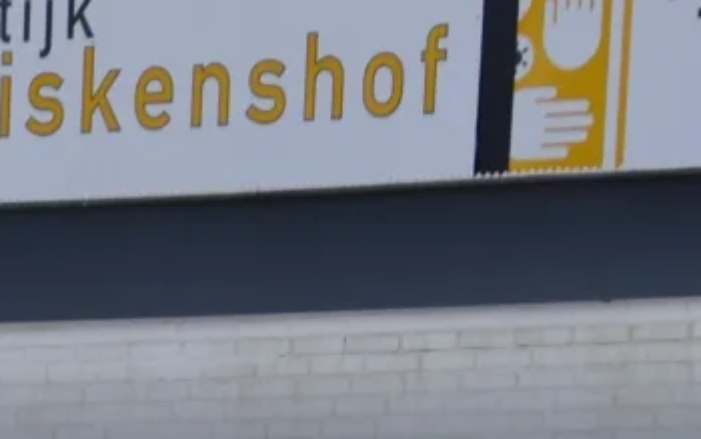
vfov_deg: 2.1
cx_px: -863
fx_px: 12017
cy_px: 1154
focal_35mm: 629
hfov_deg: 3.3
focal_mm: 75
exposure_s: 1/500
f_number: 8
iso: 280
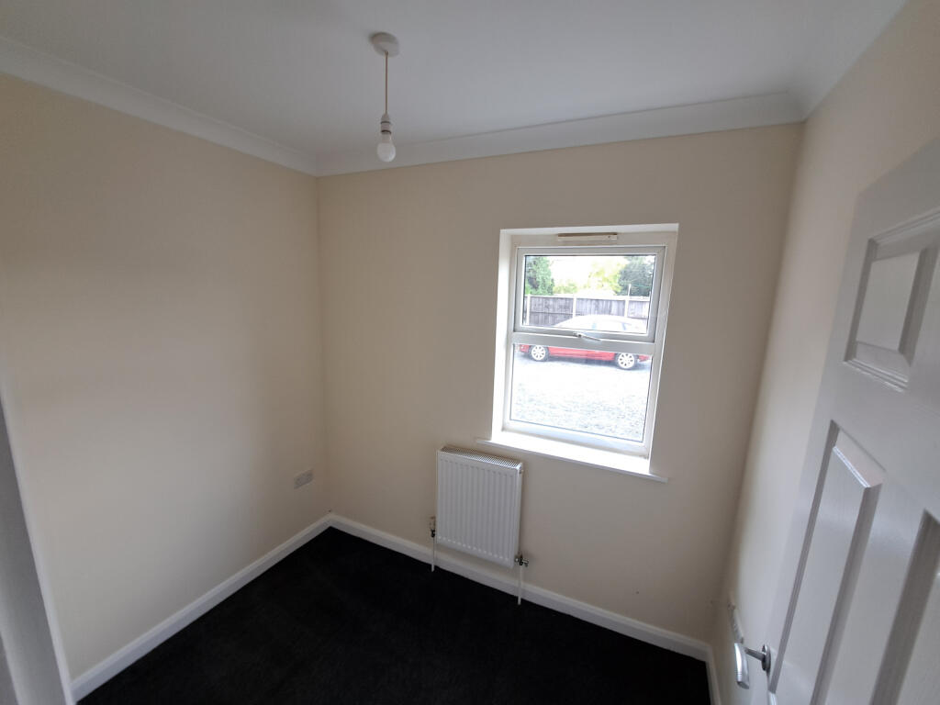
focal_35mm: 13
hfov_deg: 106.2
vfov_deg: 89.9
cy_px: 352
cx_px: 470
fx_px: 353
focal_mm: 1.74
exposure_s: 1/50
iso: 80
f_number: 2.2
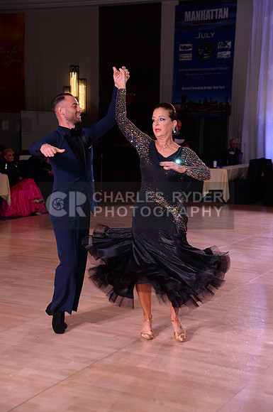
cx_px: 136
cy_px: 206
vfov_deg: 31.0
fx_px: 742
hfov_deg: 20.9
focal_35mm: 65
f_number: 5.6
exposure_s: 1/250
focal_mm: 65
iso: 2000
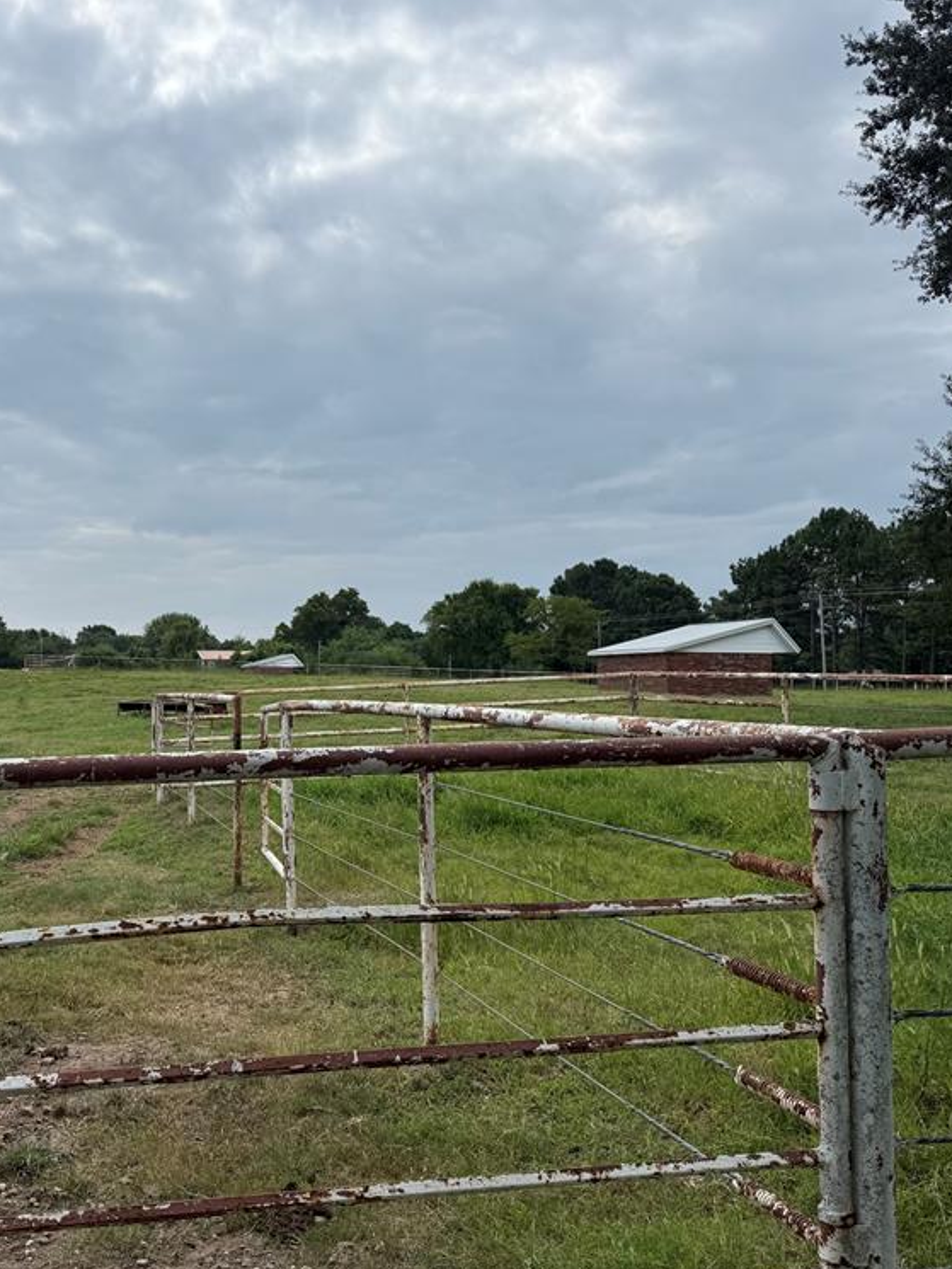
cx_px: 211
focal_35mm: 33
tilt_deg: +2.7
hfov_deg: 41.4
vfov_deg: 55.3
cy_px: 625
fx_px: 1210
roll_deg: +0.2
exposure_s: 1/5714
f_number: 1.78
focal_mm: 6.76
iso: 80
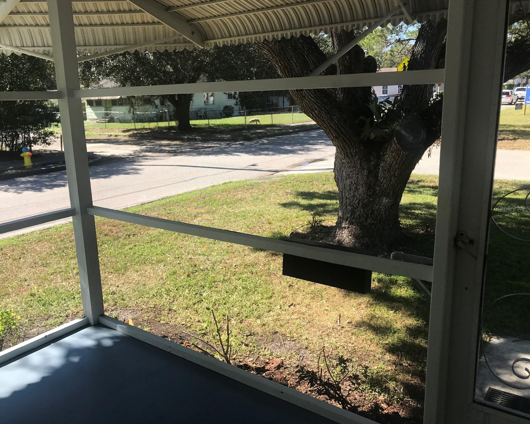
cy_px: 209
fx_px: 471
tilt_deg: -13.7
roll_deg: +3.2
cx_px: 241
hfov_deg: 58.7
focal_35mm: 30
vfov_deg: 48.5
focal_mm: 3.99
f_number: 1.8
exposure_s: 1/570
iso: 20
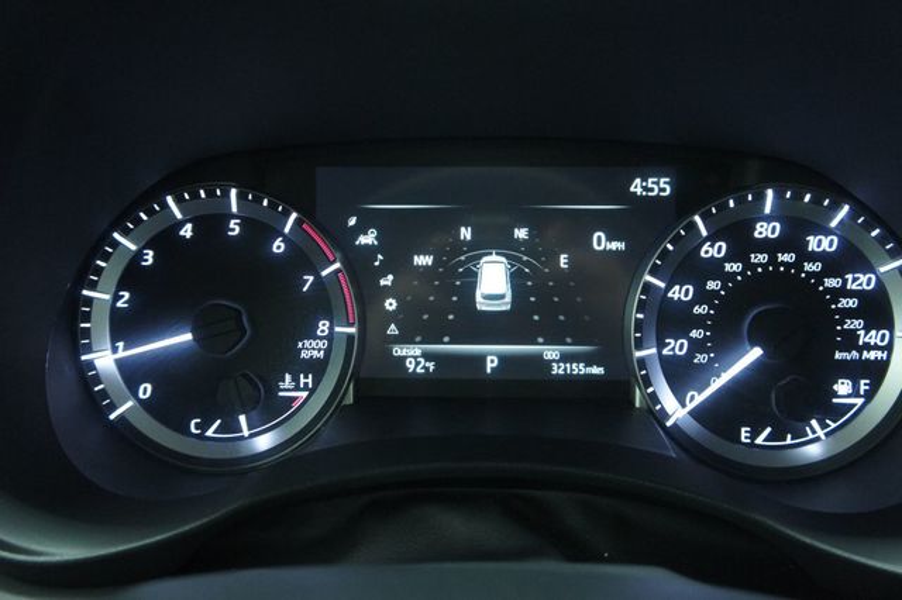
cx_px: 451
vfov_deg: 39.9
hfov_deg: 57.2
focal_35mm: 33
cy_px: 300
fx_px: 826
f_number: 4
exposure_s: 1/30
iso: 1600
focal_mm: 22
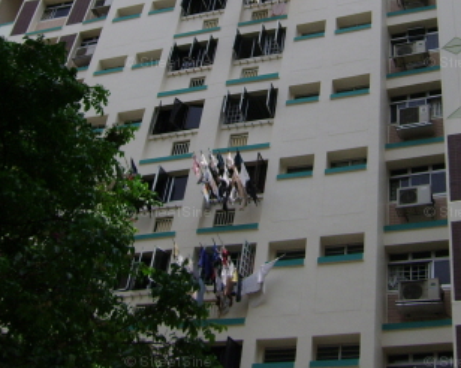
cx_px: 236
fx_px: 832
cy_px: 64
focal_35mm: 61
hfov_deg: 31.0
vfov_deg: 24.5
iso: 50
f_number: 5.8
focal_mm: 5.95
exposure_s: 1/771
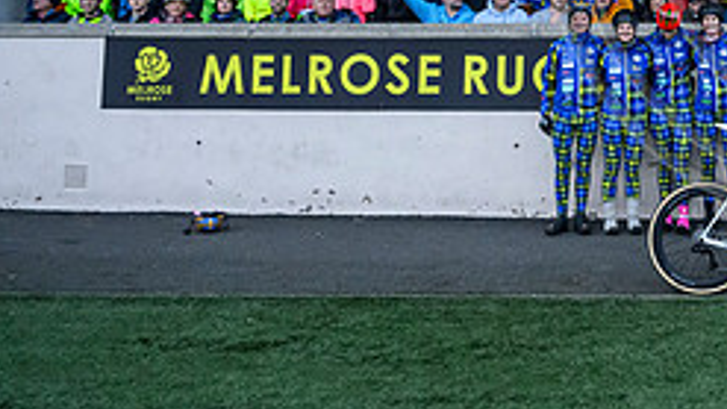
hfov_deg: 30.6
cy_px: -81
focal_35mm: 59
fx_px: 1137
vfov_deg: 19.2
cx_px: 848
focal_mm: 24
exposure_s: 1/500
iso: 5000
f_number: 4.5
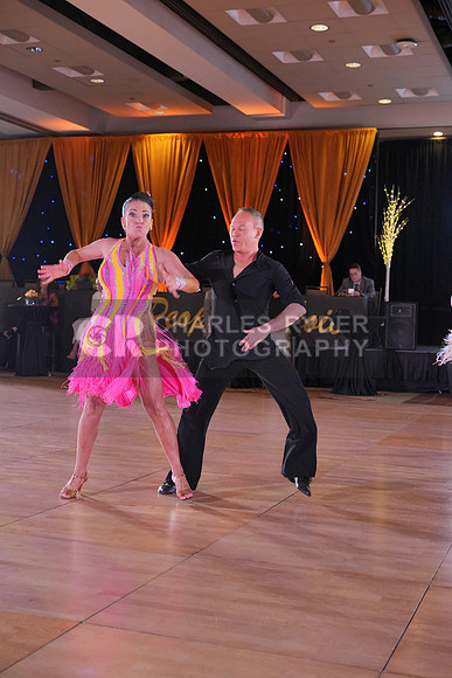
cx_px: 226
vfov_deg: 39.6
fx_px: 941
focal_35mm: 50
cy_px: 339
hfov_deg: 27.0
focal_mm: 50
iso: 2000
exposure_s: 1/400
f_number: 4
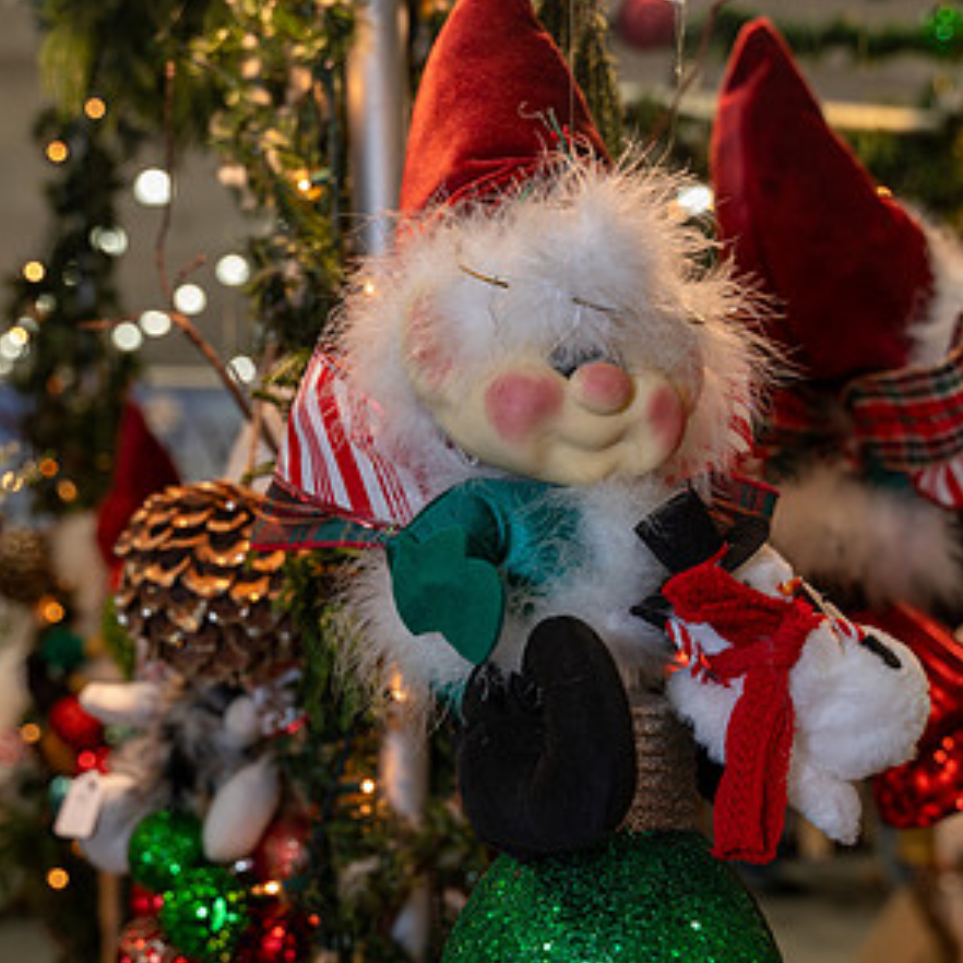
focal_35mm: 52
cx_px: 477
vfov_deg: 32.7
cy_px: 580
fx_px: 1637
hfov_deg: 32.8
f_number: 4
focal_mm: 40
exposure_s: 1/60
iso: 720
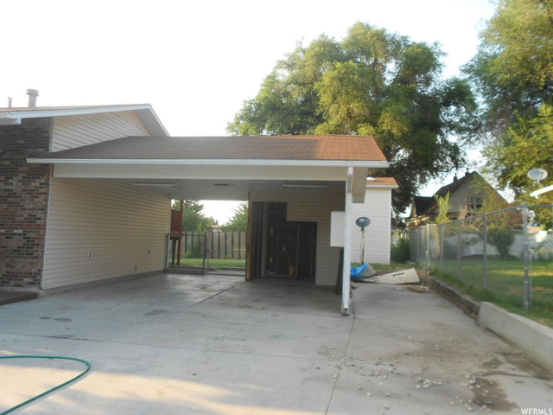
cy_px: 208
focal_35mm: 29
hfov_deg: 61.7
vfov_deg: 48.2
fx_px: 463
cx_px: 276
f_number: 3.4
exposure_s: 1/125
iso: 80
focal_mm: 5.1
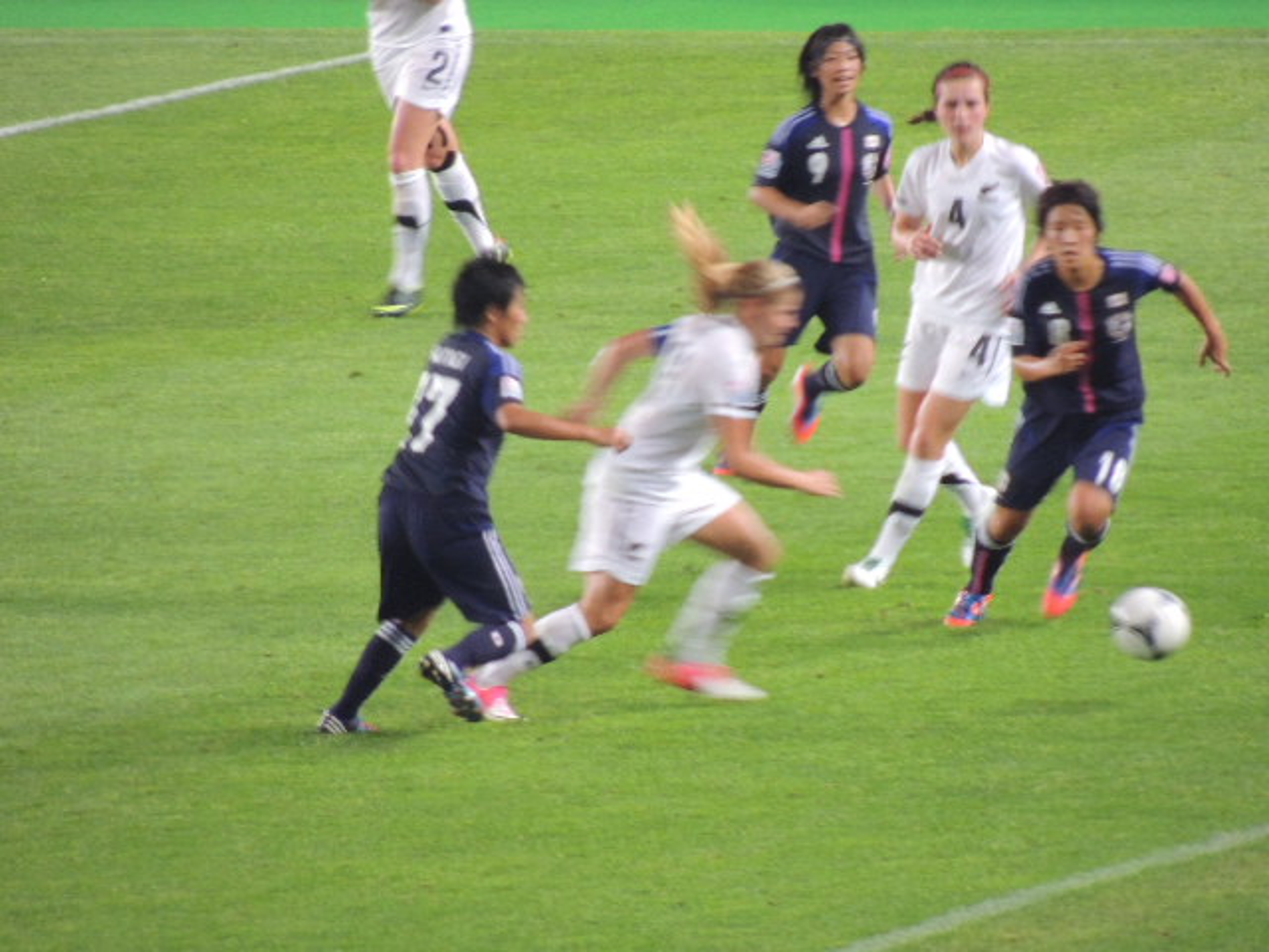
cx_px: 634
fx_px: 36659
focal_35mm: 1000
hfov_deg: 2.0
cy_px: 476
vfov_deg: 1.5
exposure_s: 1/60
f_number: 5.9
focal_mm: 180
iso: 800
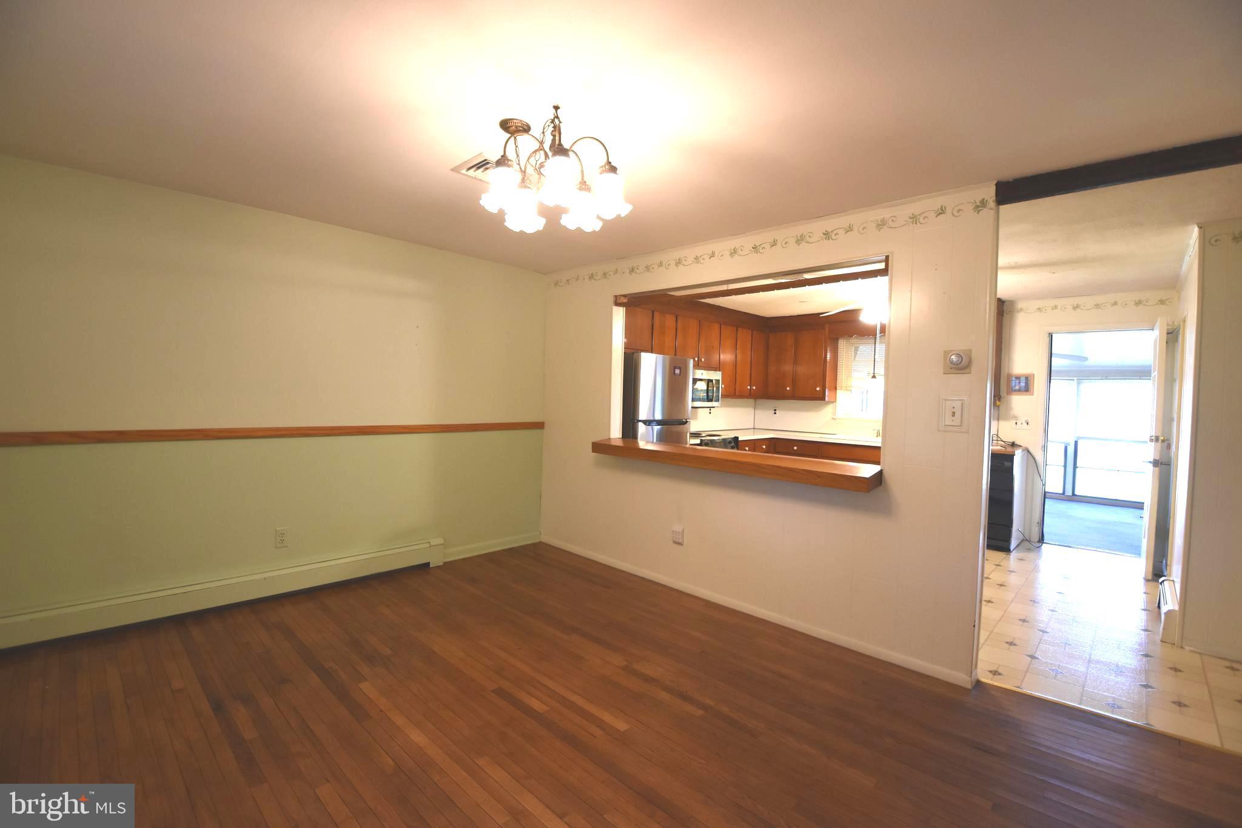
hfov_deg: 100.4
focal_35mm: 15
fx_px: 517
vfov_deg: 77.3
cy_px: 414
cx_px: 621
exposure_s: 1/60
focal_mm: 10
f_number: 3.5
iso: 800
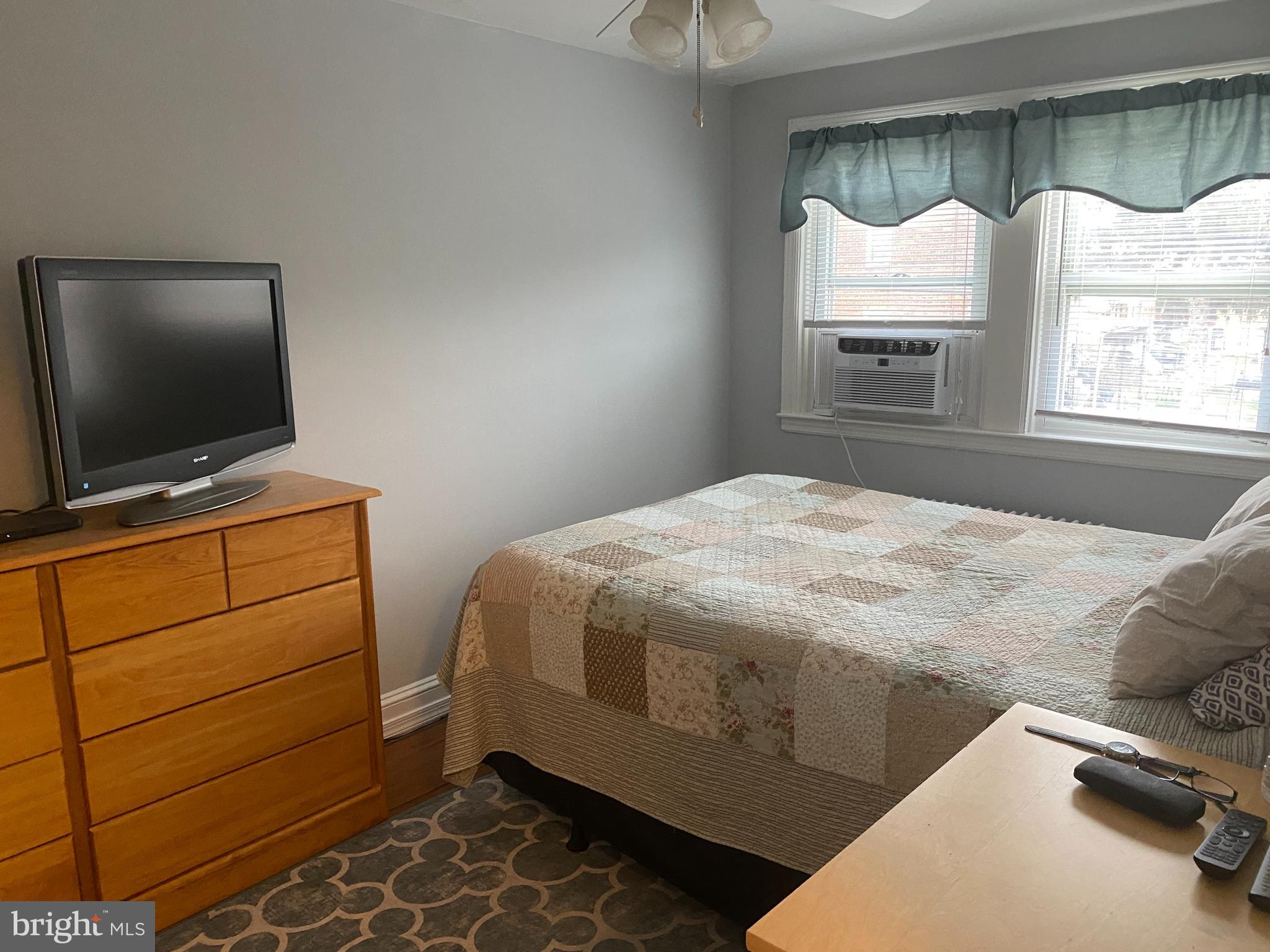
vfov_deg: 53.1
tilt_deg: -10.8
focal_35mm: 26
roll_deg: -1.2
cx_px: 635
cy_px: 476
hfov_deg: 67.3
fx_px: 954
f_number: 1.8
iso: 250
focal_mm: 4.25
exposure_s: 1/60
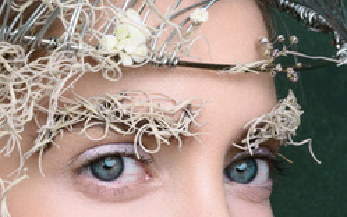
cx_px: -24
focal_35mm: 429
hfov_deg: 4.9
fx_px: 4060
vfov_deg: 3.1
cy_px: 228
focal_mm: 105
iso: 100
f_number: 16
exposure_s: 1/160
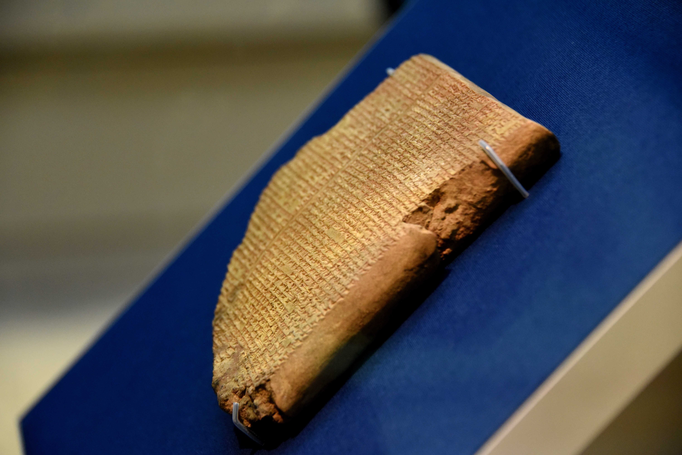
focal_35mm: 135
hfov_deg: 15.2
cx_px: 341
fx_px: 2558
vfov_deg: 10.2
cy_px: 228
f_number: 5.6
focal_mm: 135
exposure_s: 1/160
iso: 5000
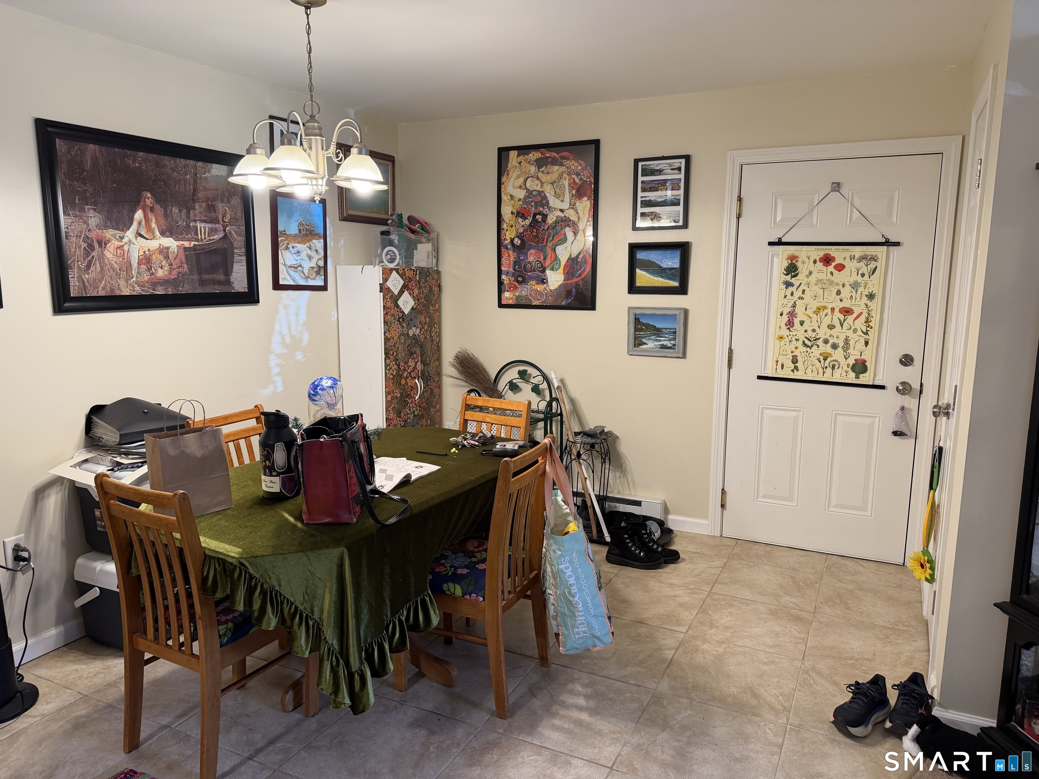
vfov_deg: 56.8
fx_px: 720
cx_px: 520
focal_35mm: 24
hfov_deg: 71.6
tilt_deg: -8.7
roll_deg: +0.3
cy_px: 390
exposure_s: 1/60
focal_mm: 6.76
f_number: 1.78
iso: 200
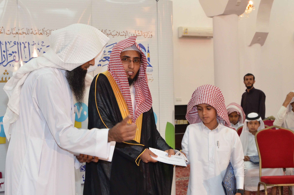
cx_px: 121
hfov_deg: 31.4
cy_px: 115
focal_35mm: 64
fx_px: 522
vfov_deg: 21.1
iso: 1600
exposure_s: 1/60
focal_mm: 32
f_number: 8
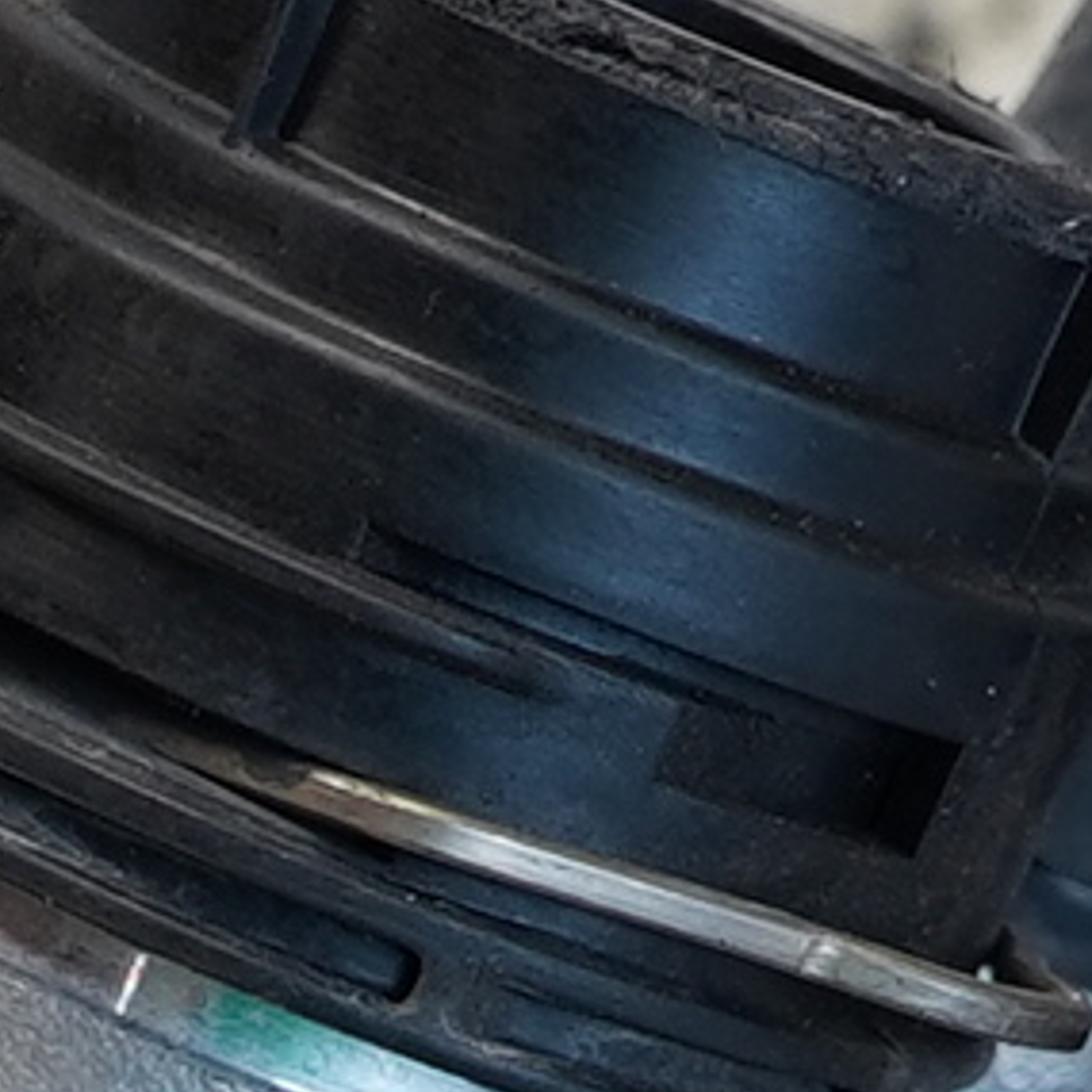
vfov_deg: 6.4
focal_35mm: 269
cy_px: 1969
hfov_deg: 6.5
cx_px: -50
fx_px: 9601
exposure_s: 1/60
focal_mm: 20
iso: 250
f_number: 4
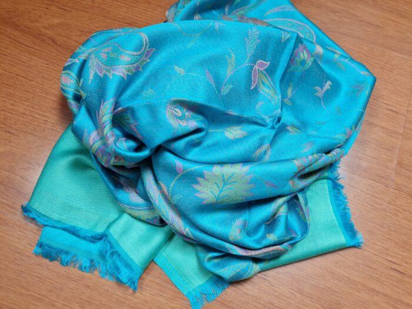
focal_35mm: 26
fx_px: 309
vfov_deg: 53.1
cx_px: 206
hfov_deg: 67.3
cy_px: 154
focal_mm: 5.4
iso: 200
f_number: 1.8
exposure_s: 1/60
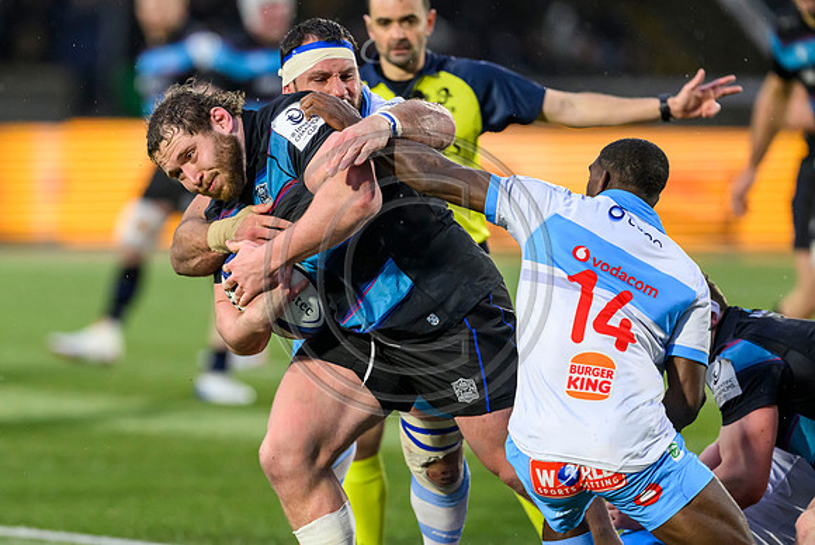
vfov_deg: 2.8
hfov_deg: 4.2
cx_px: 319
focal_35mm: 492
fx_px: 11143
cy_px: 328
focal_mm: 400
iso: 4000
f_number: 4
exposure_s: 1/1600
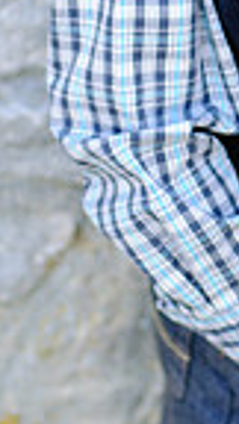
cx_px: 344
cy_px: -109
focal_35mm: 246
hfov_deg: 4.9
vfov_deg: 8.7
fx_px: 2772
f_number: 2.2
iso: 200
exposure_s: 1/320
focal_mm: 50
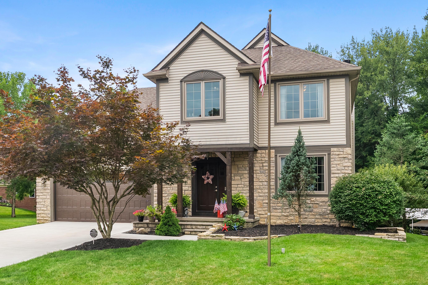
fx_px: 392
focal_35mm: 33
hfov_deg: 57.2
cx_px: 214
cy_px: 142
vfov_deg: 40.0
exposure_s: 1/125
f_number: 8
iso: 320
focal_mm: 22
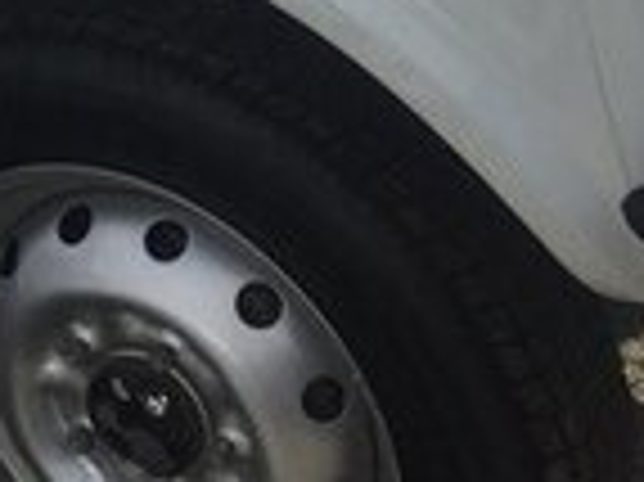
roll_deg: +12.3
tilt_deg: -14.9
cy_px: -313
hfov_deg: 13.9
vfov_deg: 10.5
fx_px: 2491
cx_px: -297
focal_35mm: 134
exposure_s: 1/3597
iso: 32
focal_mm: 4.15
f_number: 2.2
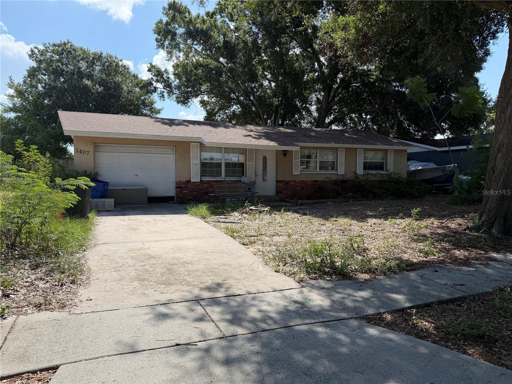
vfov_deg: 56.8
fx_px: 355
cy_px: 192
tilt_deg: -5.1
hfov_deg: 71.6
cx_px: 256
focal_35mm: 24
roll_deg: -0.6
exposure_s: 1/3584
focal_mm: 6.76
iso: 80
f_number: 1.78
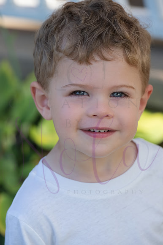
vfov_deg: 17.1
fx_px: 816
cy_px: 122
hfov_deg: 11.4
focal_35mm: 120
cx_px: 82
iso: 400
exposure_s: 1/320
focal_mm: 120
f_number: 5.6
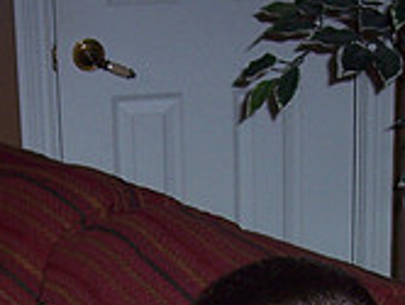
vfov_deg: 10.5
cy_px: 470
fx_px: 1593
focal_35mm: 136
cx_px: 120
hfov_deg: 14.4
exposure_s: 1/60
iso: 100
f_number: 2.8
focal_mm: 8
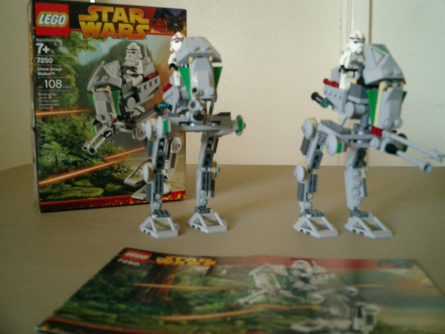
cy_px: 167
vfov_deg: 39.7
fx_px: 463
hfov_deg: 51.4
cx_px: 222
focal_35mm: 36
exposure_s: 1/15
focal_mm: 7.5
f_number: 3.2
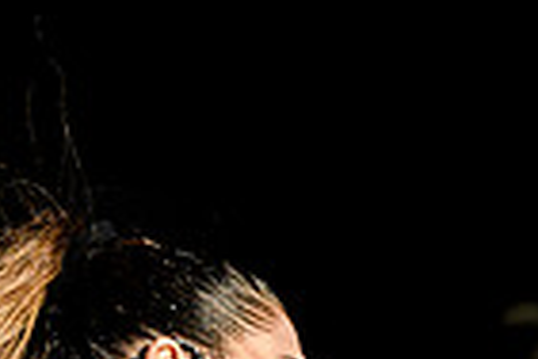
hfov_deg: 3.2
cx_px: 82
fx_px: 9534
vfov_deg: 2.1
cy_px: 783
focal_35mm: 638
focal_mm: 200
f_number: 4.5
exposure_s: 1/400
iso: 200
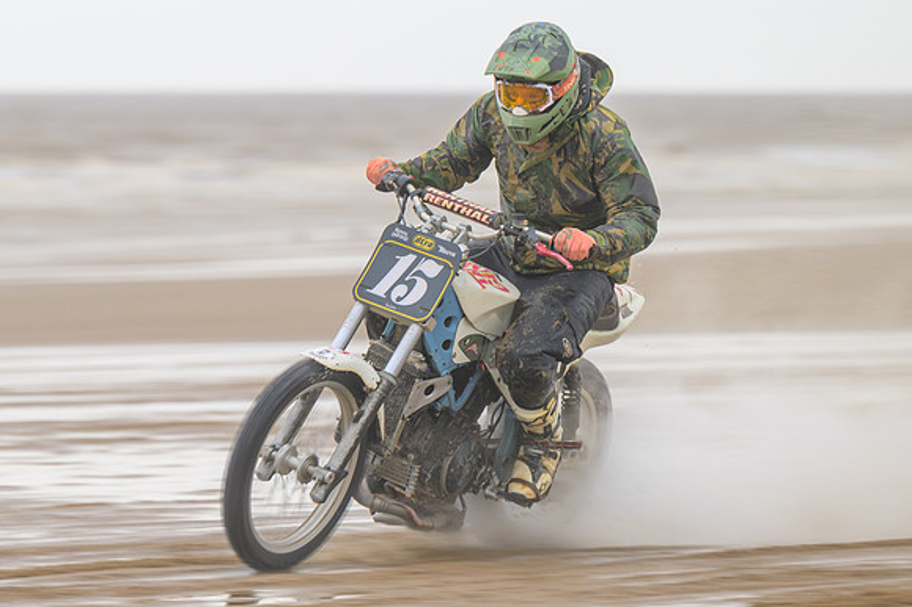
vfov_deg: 3.8
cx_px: 367
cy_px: 355
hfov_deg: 5.7
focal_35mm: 362
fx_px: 9153
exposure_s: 1/200
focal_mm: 200
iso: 80
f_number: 4
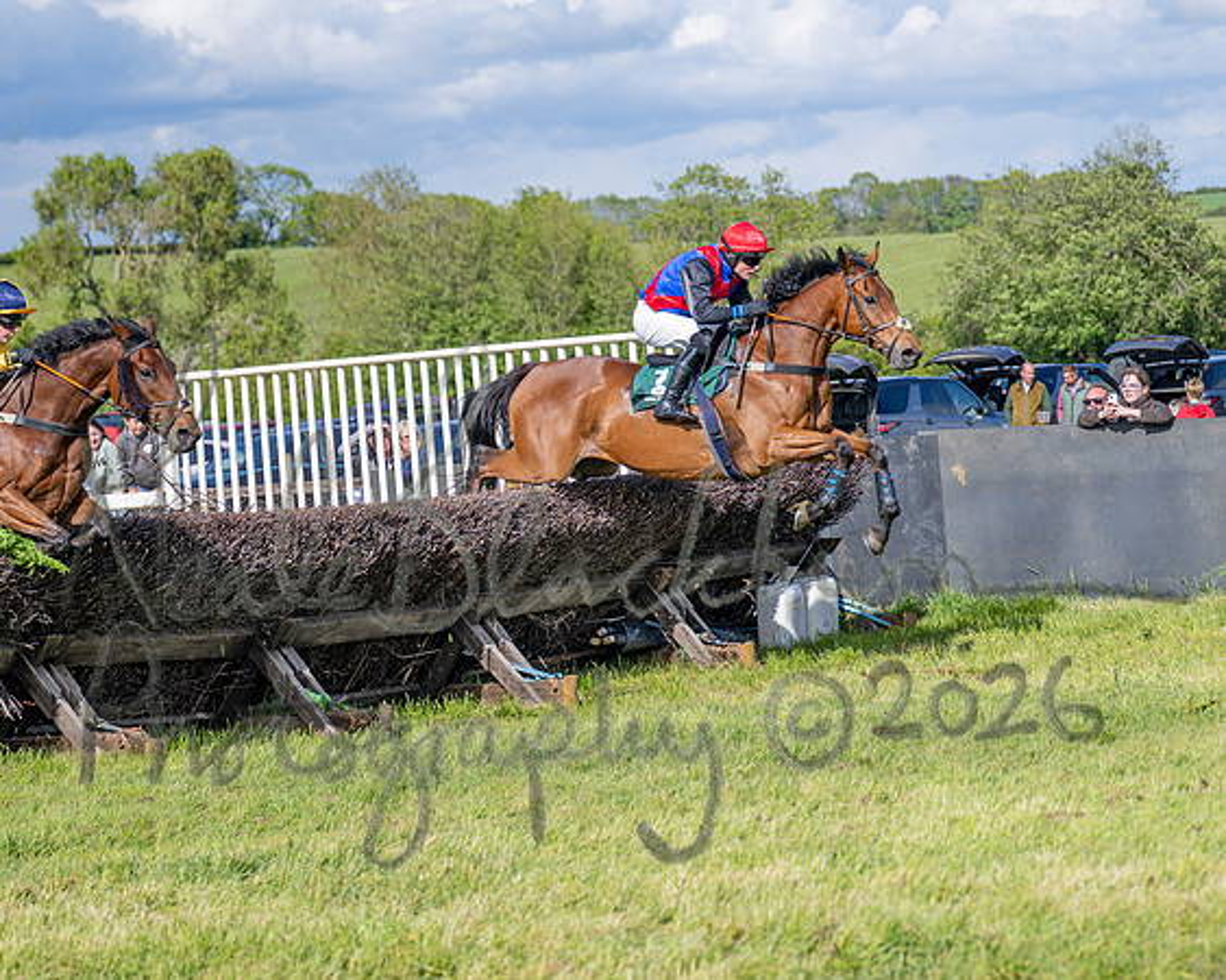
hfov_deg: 15.0
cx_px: 526
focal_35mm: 128
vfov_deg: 12.0
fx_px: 4653
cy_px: 426
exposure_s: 1/1600
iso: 80
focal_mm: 70
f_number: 2.8
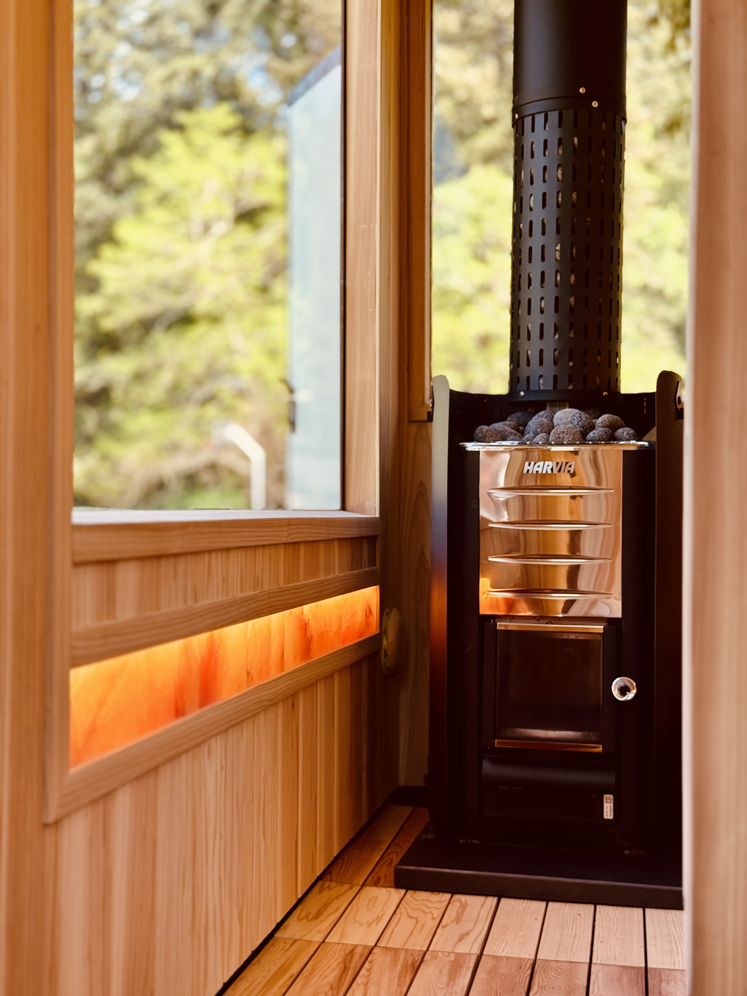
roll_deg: -0.9
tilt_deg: +0.5
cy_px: 498
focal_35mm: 48
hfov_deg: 30.3
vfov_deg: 39.7
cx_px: 374
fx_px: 1381
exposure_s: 1/121
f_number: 1.78
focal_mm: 6.76
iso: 64
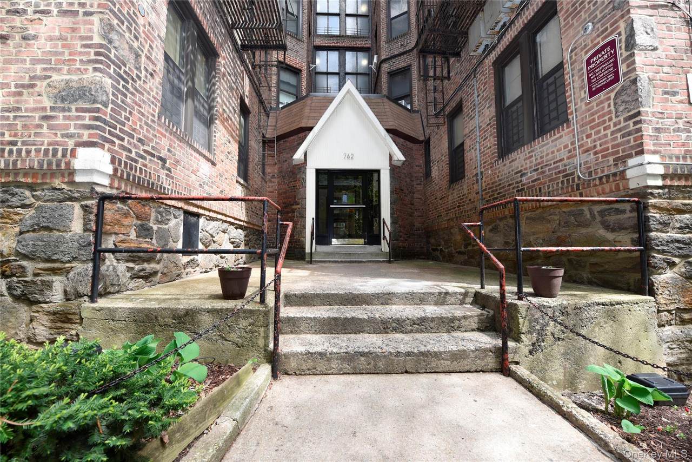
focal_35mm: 14
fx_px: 269
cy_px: 231
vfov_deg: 81.2
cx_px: 346
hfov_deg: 104.2
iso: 200
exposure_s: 1/125
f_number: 5.6
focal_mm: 14
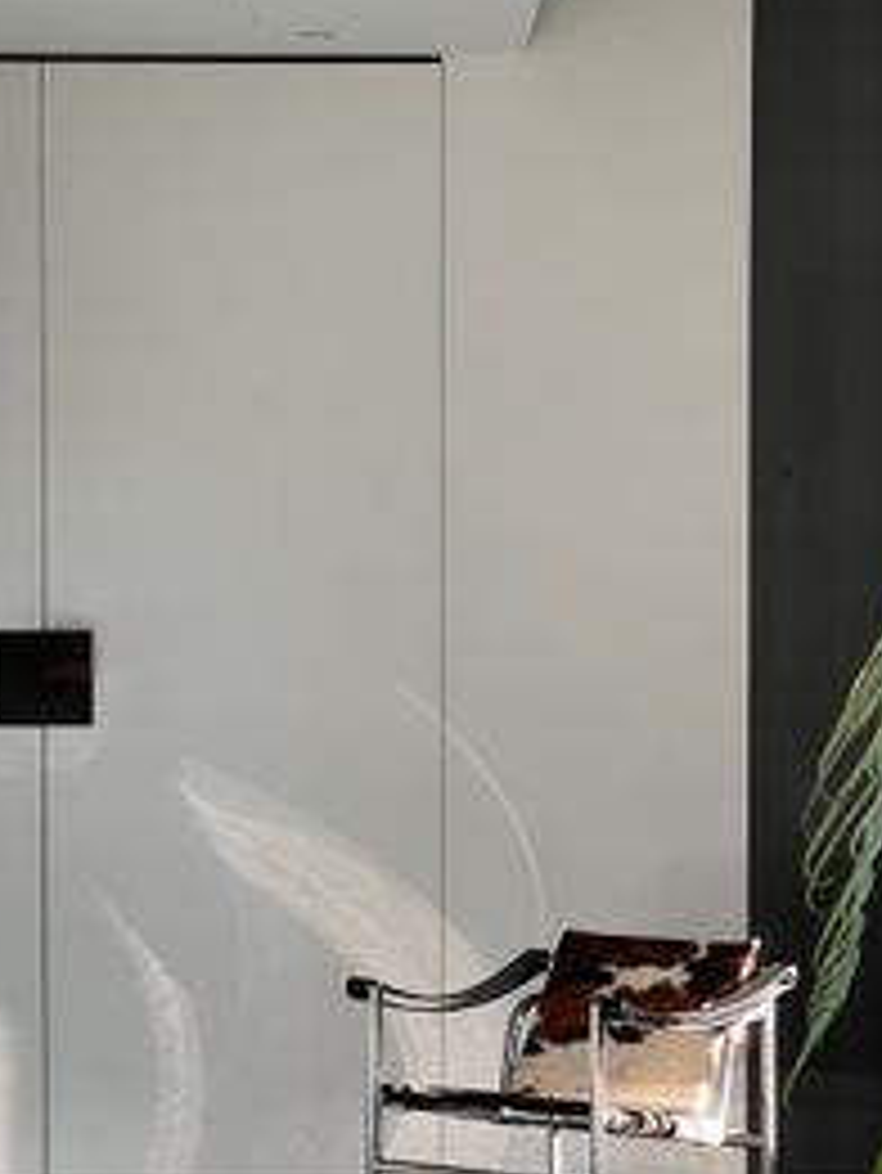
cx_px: 358
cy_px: 690
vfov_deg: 17.4
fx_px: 3836
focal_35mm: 113
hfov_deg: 13.1
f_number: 2.8
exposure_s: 1/99
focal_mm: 9
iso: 125
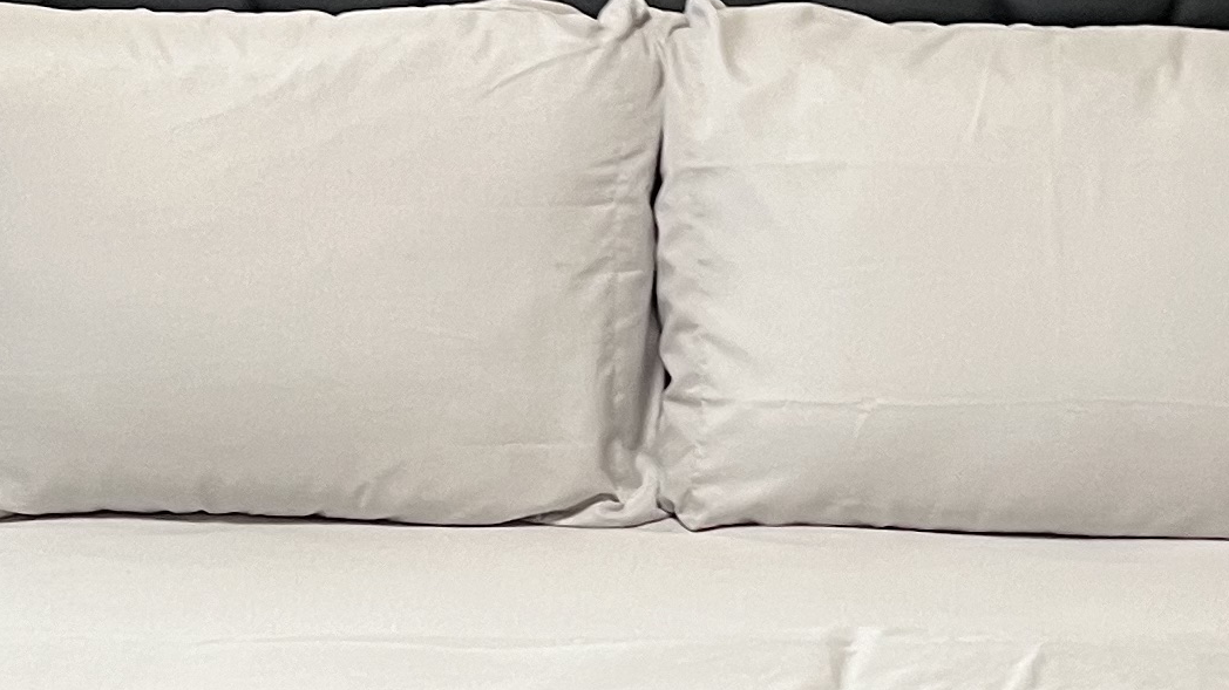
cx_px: 951
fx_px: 3551
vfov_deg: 11.1
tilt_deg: -17.3
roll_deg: +0.1
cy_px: 505
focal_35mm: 109
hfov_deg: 19.5
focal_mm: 5.7
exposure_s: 1/60
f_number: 1.5
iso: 160
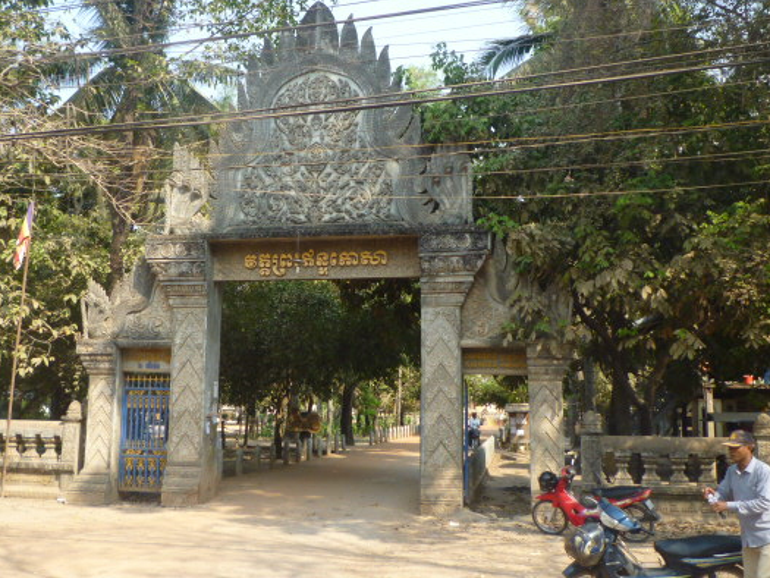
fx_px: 868
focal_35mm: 39
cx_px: 304
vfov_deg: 36.8
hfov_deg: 47.5
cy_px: 273
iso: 80
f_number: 2.8
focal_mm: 4.4
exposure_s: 1/320
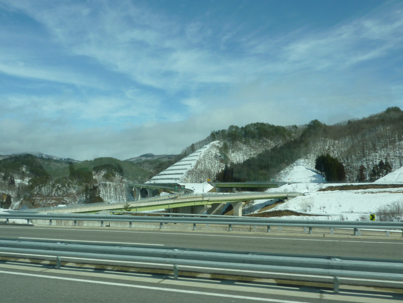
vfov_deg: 45.3
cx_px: 166
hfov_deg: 58.0
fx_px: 361
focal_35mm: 31
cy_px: 173
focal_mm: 4.1
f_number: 5.6
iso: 80
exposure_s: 1/500
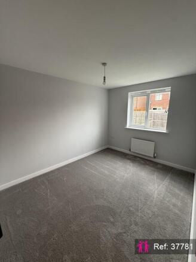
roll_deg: +0.3
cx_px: 98
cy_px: 131
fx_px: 106
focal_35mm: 14
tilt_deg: -9.1
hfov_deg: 85.7
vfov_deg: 102.0
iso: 160
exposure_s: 1/99
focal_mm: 2.22
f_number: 2.2
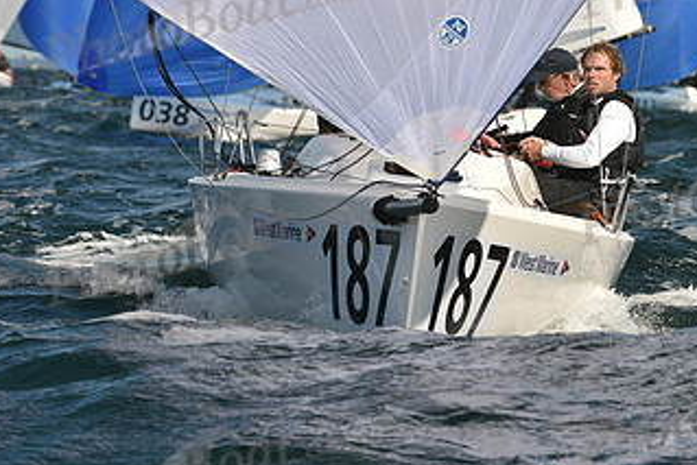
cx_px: 468
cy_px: 106
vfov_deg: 3.2
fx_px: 8445
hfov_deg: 4.7
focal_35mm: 436
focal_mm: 240
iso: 250
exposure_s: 1/1250
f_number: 8
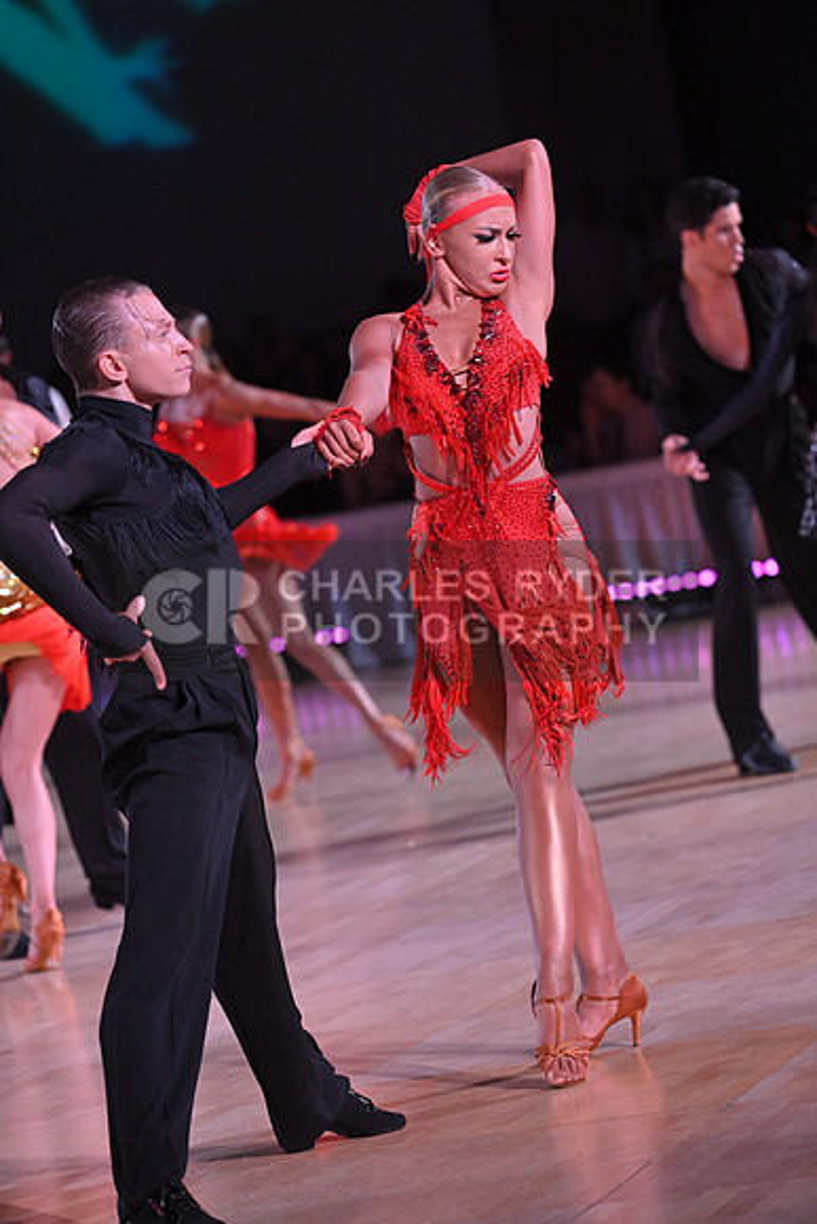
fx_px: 5953
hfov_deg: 7.9
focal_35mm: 175
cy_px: 612
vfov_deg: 11.7
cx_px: 408
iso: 4000
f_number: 5
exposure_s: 1/500
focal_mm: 175
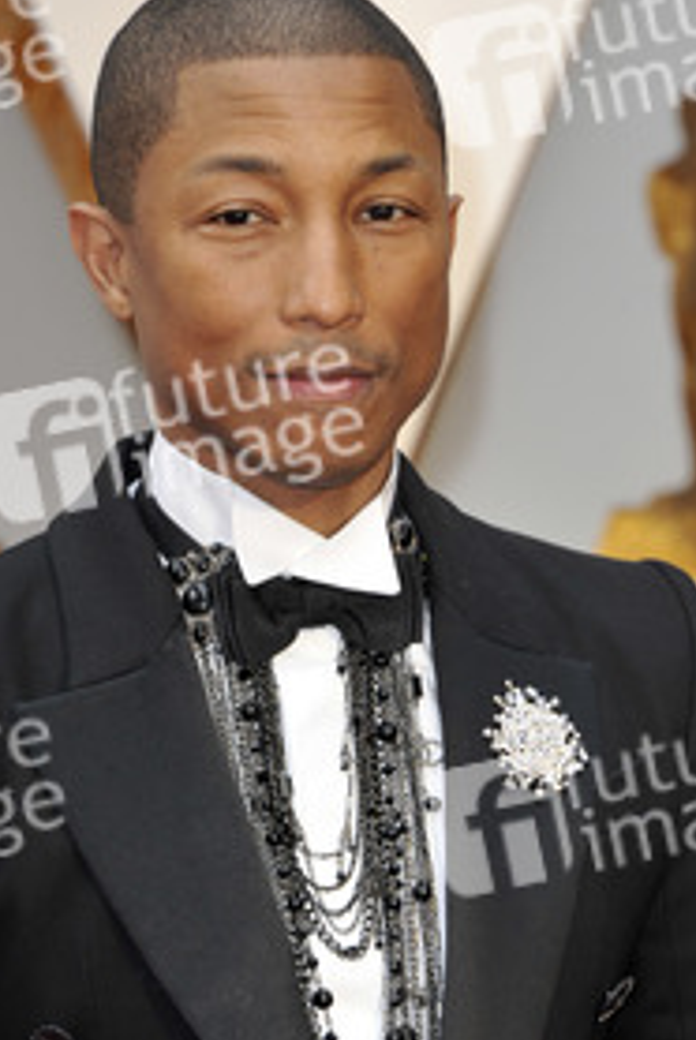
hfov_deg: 3.2
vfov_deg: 4.8
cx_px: 283
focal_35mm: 431
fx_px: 12467
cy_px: 621
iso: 1000
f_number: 8
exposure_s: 1/250
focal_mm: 300
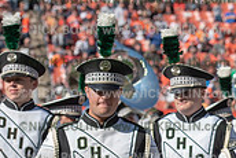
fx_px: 2106
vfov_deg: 4.3
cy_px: 222
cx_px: 339
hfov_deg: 6.3
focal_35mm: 321
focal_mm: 95
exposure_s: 1/2000
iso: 400
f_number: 5
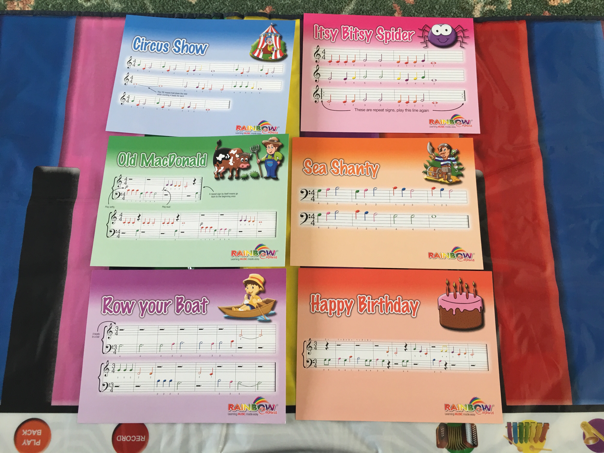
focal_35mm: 29
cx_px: 302
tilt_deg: -75.5
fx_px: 506
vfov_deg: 48.2
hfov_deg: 61.7
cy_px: 226
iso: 32
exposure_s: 1/17
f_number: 2.2
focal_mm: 4.15
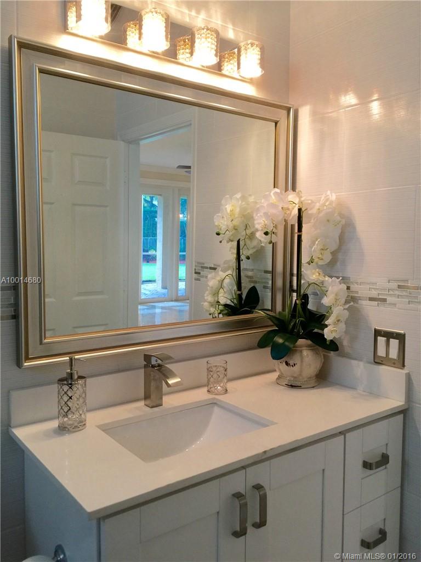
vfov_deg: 61.7
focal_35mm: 29
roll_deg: +0.6
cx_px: 210
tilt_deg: -3.4
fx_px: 470
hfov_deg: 48.2
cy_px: 281
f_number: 2.2
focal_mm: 4.15
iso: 50
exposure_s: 1/30
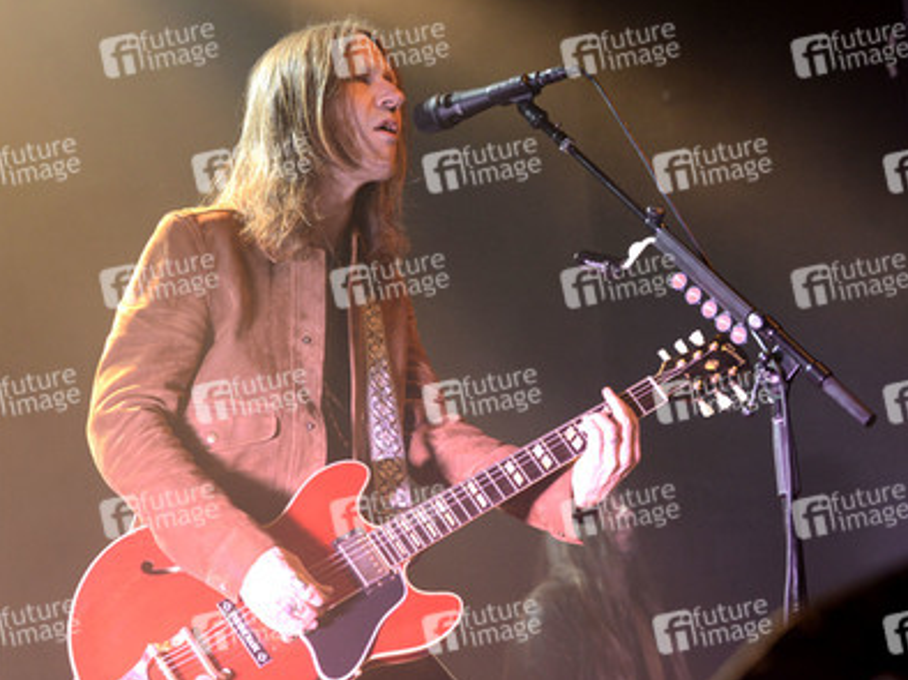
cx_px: 421
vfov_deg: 19.1
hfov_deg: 25.3
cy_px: 339
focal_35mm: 77
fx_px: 2019
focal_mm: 70
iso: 3200
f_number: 5
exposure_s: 1/320
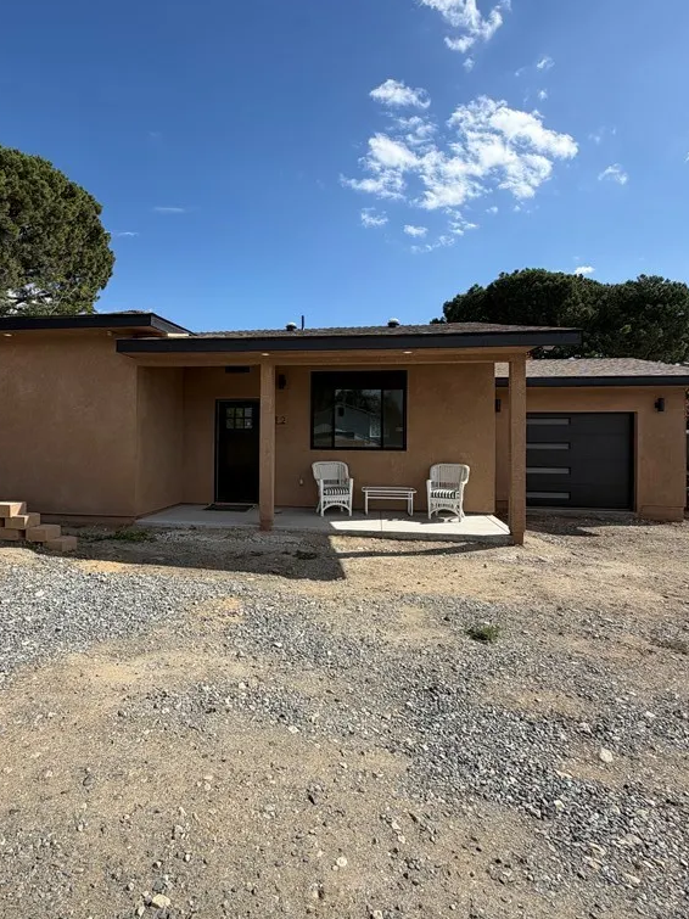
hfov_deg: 68.3
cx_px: 293
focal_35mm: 19
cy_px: 433
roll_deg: -0.7
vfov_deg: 84.6
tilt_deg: +1.0
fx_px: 504
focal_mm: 2.22
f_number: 2.2
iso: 20
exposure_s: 1/876
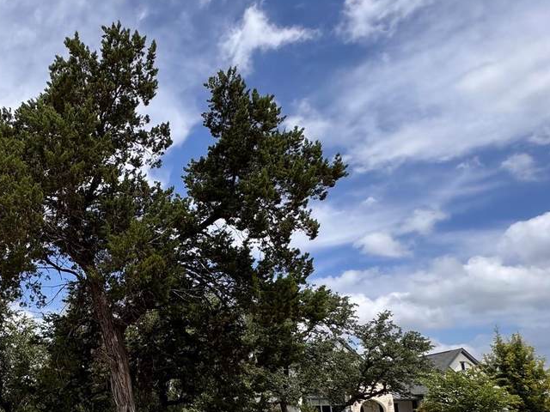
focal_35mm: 28
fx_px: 445
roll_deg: +1.4
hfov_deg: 56.1
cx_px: 70
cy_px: 333
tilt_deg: +9.8
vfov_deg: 46.9
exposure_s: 1/1536
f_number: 2.2
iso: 50
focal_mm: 2.22
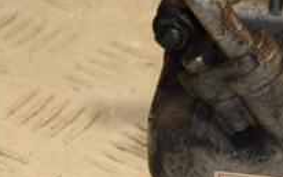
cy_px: 52
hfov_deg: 7.1
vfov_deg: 4.5
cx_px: 309
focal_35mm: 294
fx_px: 2269
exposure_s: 1/200
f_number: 5.6
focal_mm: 66
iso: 800
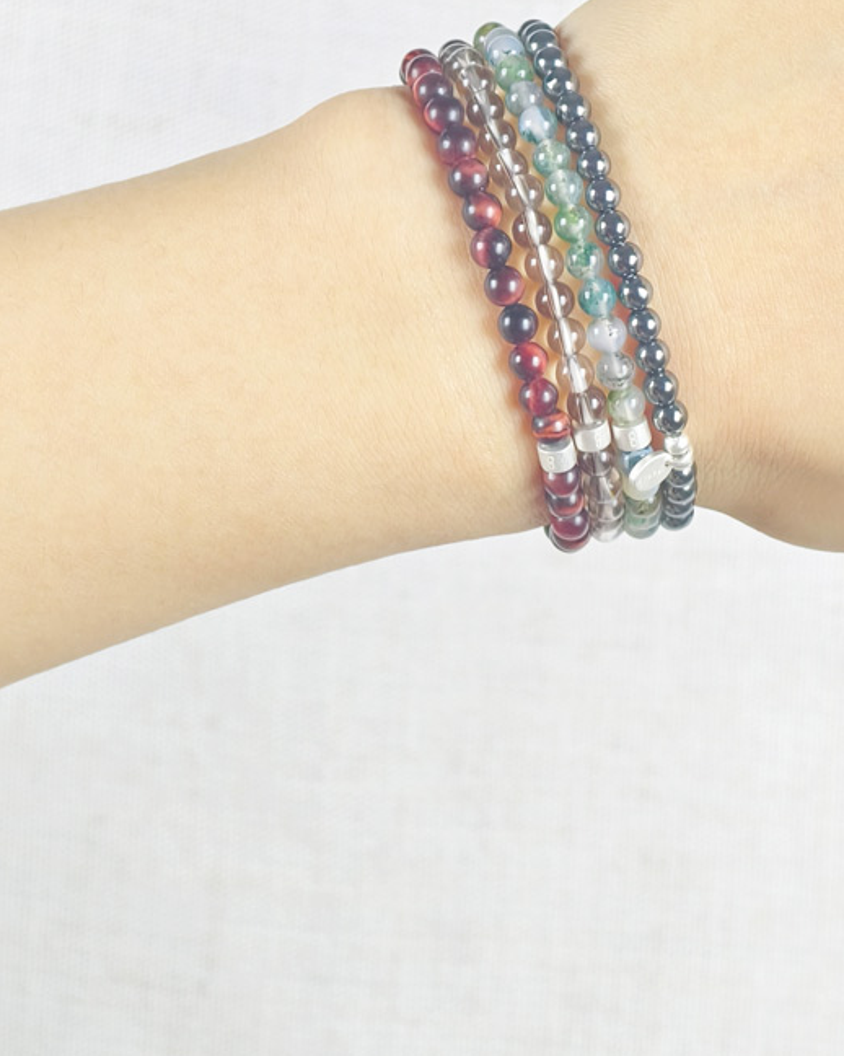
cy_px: 308
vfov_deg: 15.6
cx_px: 297
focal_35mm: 123
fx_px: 3842
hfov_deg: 12.5
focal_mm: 22.48
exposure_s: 1/50
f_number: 16
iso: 429
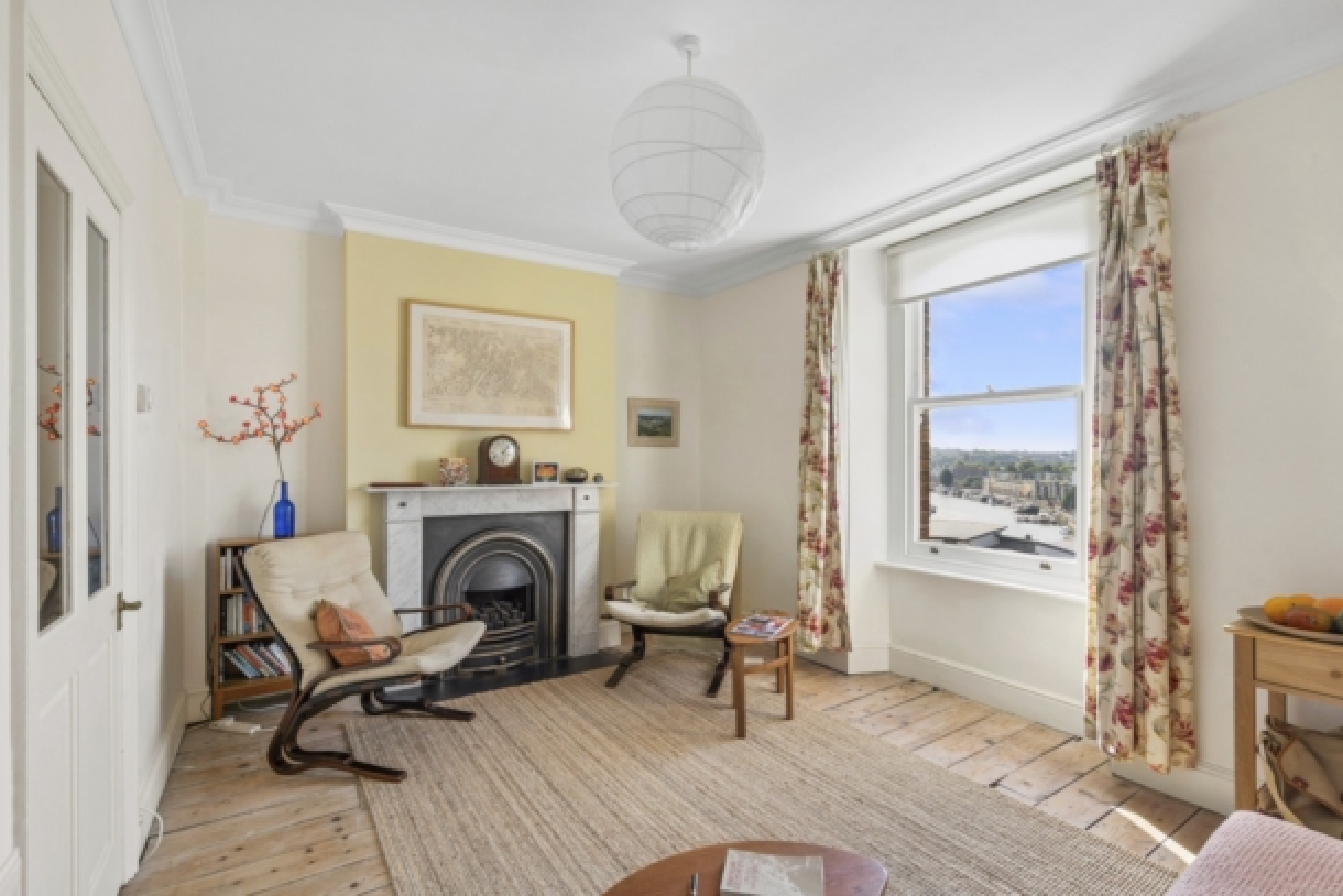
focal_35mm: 16
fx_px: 597
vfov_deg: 73.8
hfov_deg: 96.7
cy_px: 448
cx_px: 672
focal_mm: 16
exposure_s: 1/50
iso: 160
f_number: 8
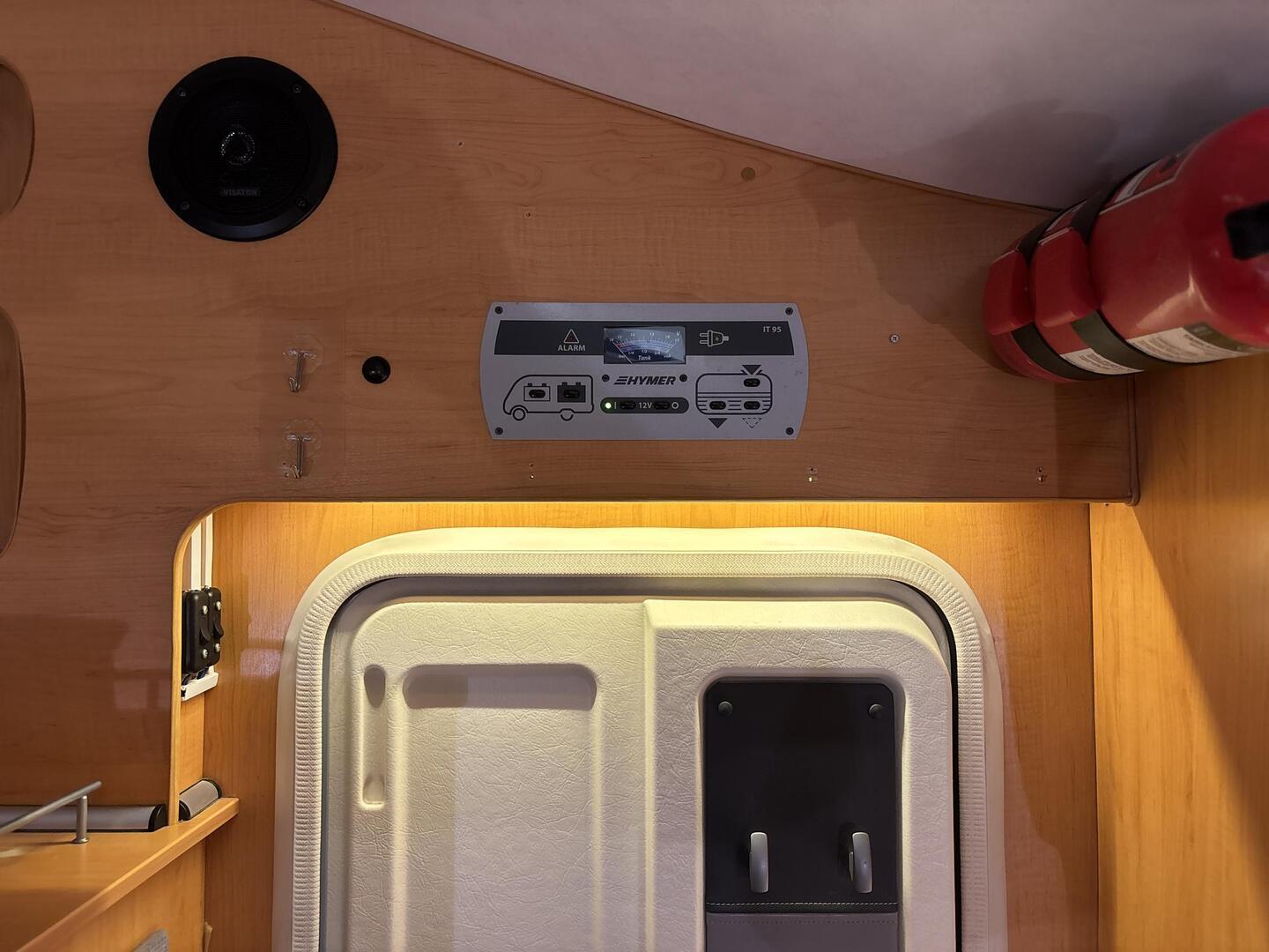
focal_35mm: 26
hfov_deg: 67.3
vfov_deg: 53.1
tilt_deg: +2.0
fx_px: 953
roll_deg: -0.9
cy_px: 476
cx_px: 634
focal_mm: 5.96
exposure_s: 1/50
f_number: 1.6
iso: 250
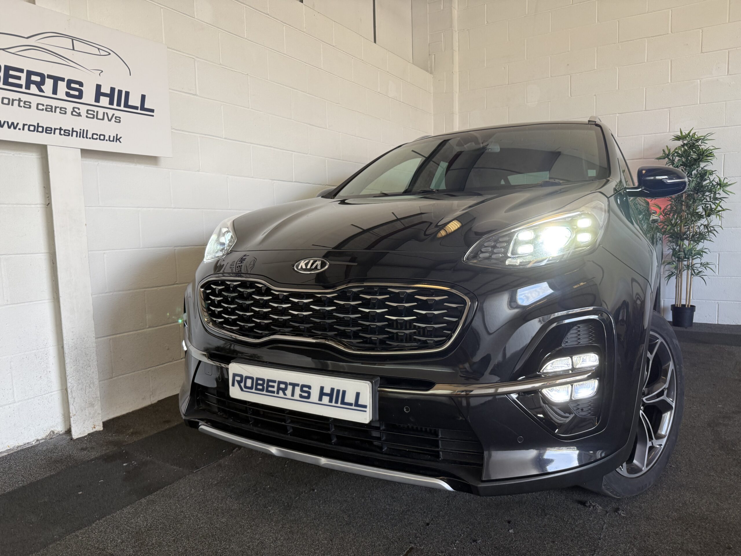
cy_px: 278
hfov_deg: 71.6
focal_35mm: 24
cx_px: 370
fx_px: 514
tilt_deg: -4.8
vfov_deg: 56.8
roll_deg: -0.1
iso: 160
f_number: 1.78
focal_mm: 6.76
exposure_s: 1/105
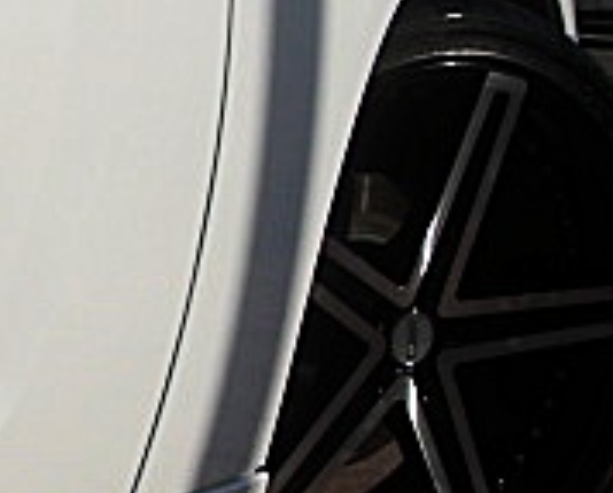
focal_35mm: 126
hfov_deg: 14.7
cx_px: -138
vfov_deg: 12.3
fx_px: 2290
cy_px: 331
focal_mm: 6.3
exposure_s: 1/250
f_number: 7.9
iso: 50
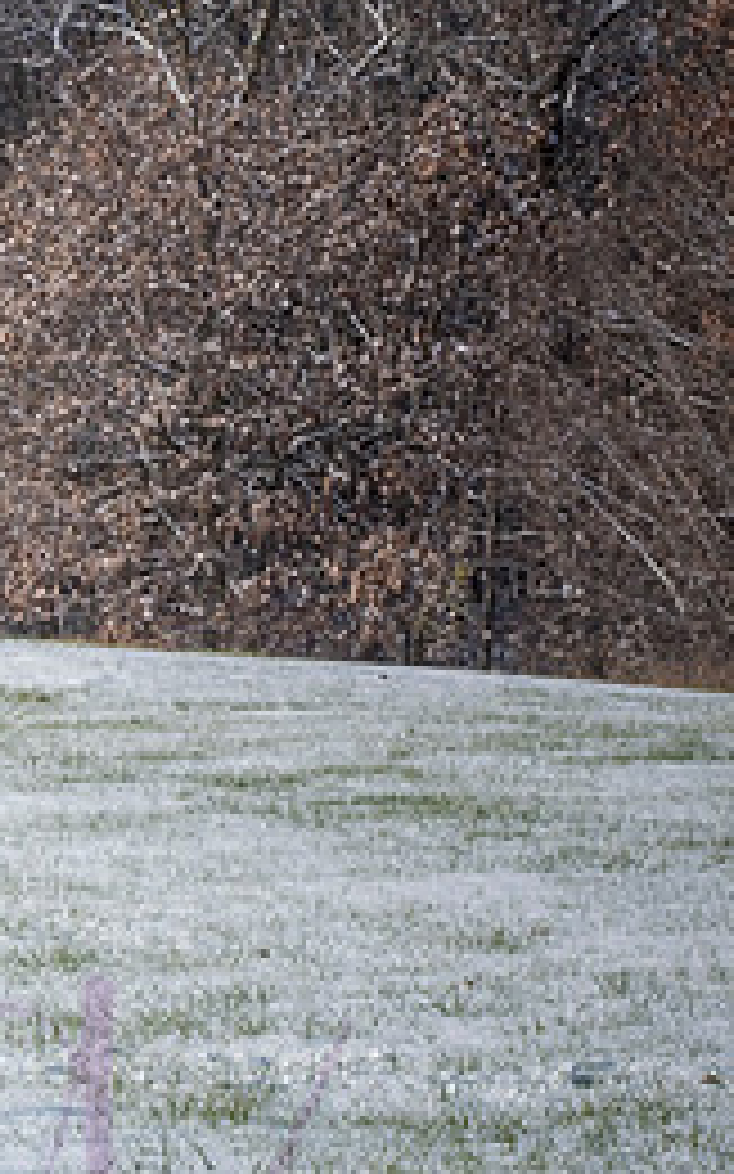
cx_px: -549
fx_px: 5796
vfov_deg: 11.6
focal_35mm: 181
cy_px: 735
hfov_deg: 7.1
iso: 640
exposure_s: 1/1000
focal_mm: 80
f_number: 16
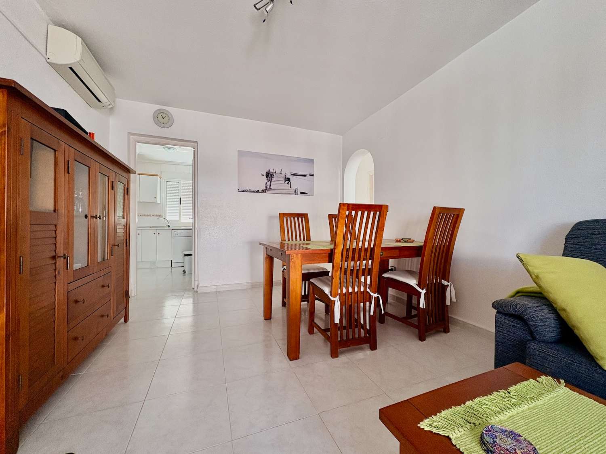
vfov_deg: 85.7
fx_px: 245
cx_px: 303
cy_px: 227
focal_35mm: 14
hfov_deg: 102.1
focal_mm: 2.22
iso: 125
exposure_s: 1/99
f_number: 2.2
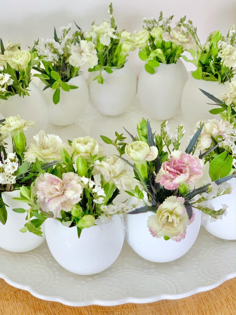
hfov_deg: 28.0
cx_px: 118
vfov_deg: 36.8
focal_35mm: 52
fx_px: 473
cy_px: 158
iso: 400
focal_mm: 6
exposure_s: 1/60
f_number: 2.4
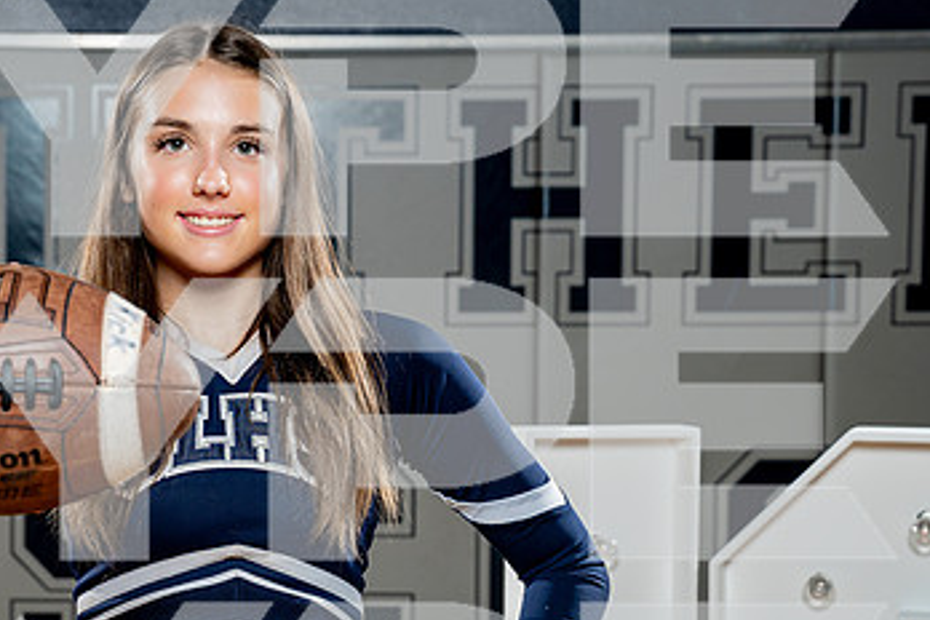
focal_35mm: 105
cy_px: 414
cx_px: 214
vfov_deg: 13.0
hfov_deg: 19.3
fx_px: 2712
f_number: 5.6
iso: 250
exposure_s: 1/250
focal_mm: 60
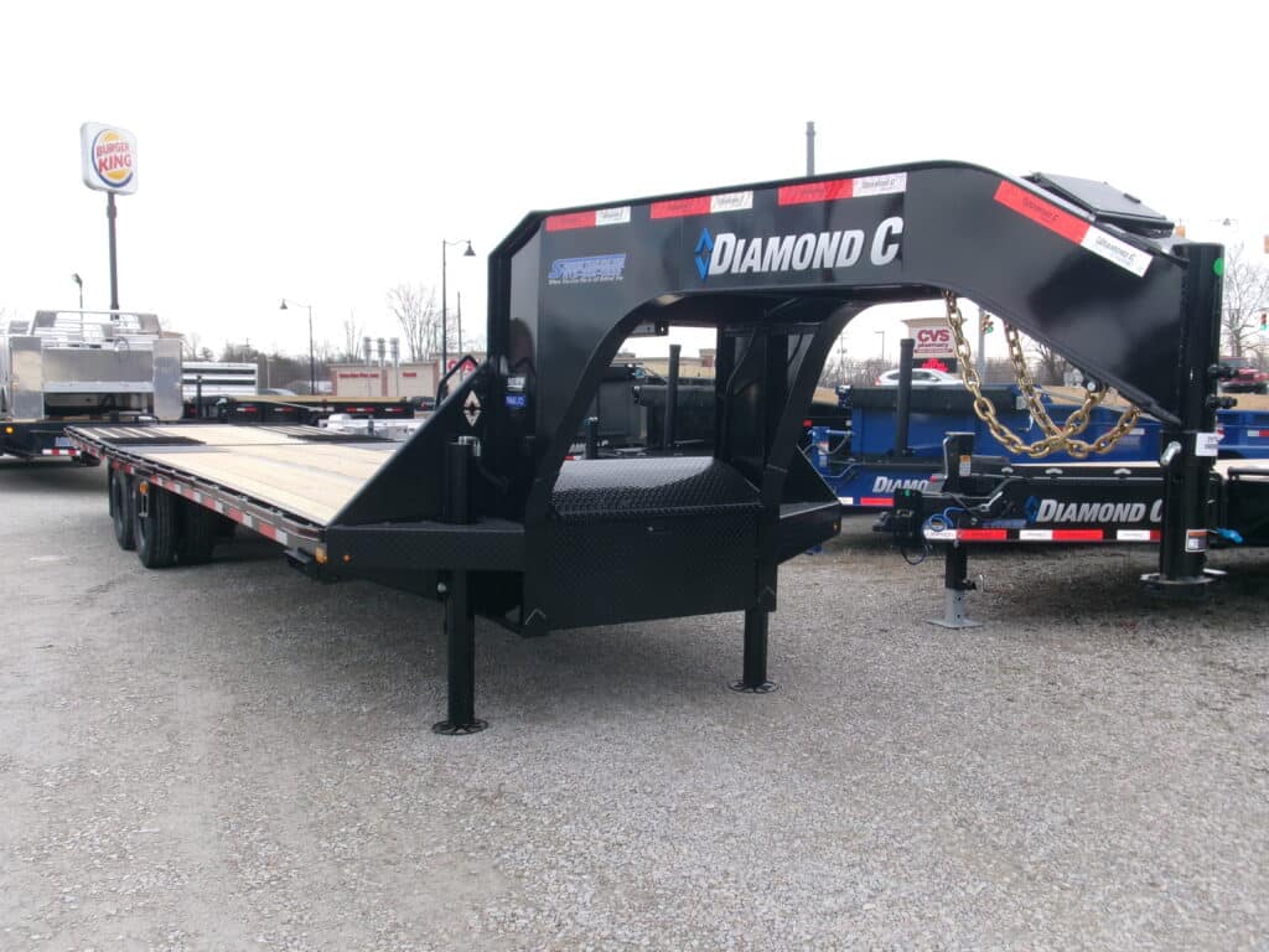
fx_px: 1320
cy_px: 476
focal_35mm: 36
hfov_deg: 51.4
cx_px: 634
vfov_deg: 39.7
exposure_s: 1/50
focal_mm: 6.4
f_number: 11.8
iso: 100
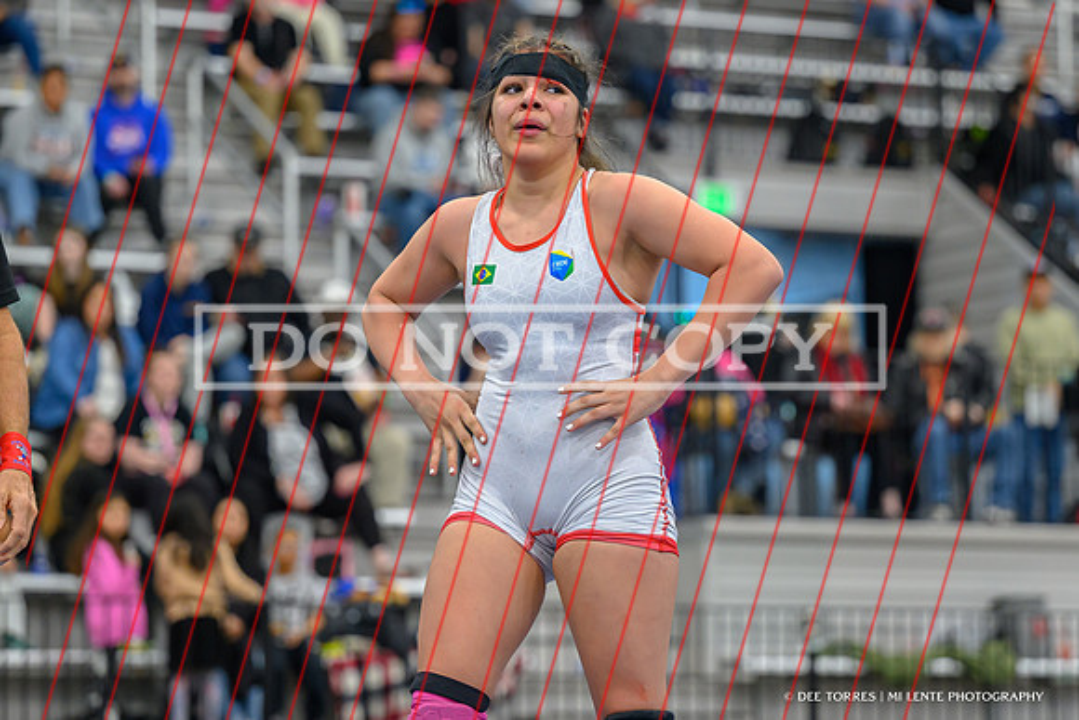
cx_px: 588
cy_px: 349
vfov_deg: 8.7
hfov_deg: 13.1
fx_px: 4711
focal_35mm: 157
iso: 2000
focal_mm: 115
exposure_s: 1/800
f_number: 2.8
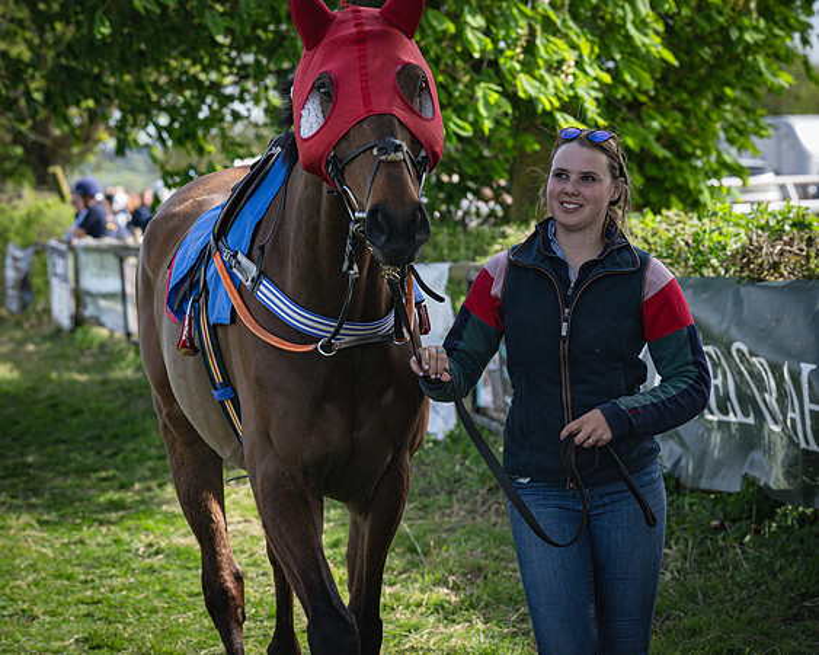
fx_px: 3251
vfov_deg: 11.5
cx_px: 337
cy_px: 289
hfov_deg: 14.4
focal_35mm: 134
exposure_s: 1/1250
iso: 400
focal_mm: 98
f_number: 5
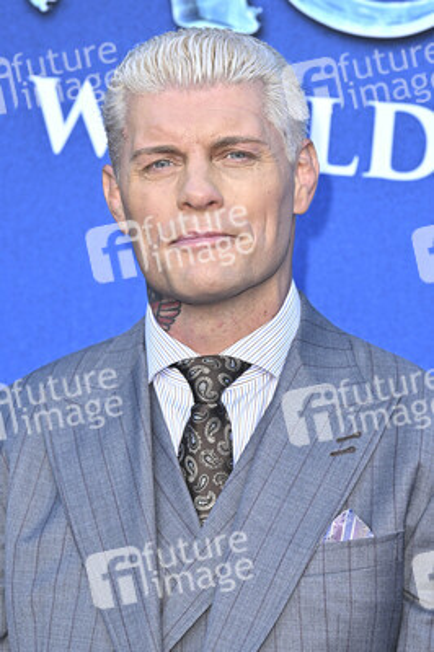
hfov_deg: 10.7
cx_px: 217
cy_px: 326
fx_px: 2319
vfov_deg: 16.0
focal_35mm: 128
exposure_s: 1/250
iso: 800
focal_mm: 128
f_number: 6.3
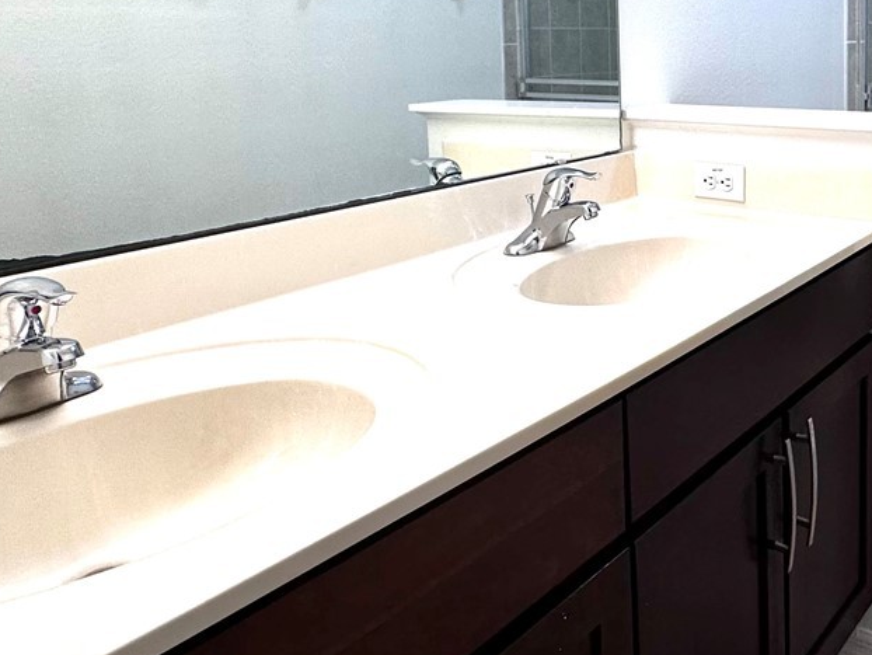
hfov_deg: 48.2
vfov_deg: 38.5
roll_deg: +1.1
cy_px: 149
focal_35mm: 36
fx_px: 907
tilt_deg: -7.0
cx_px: 711
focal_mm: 2.22
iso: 100
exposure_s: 1/120
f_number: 2.2
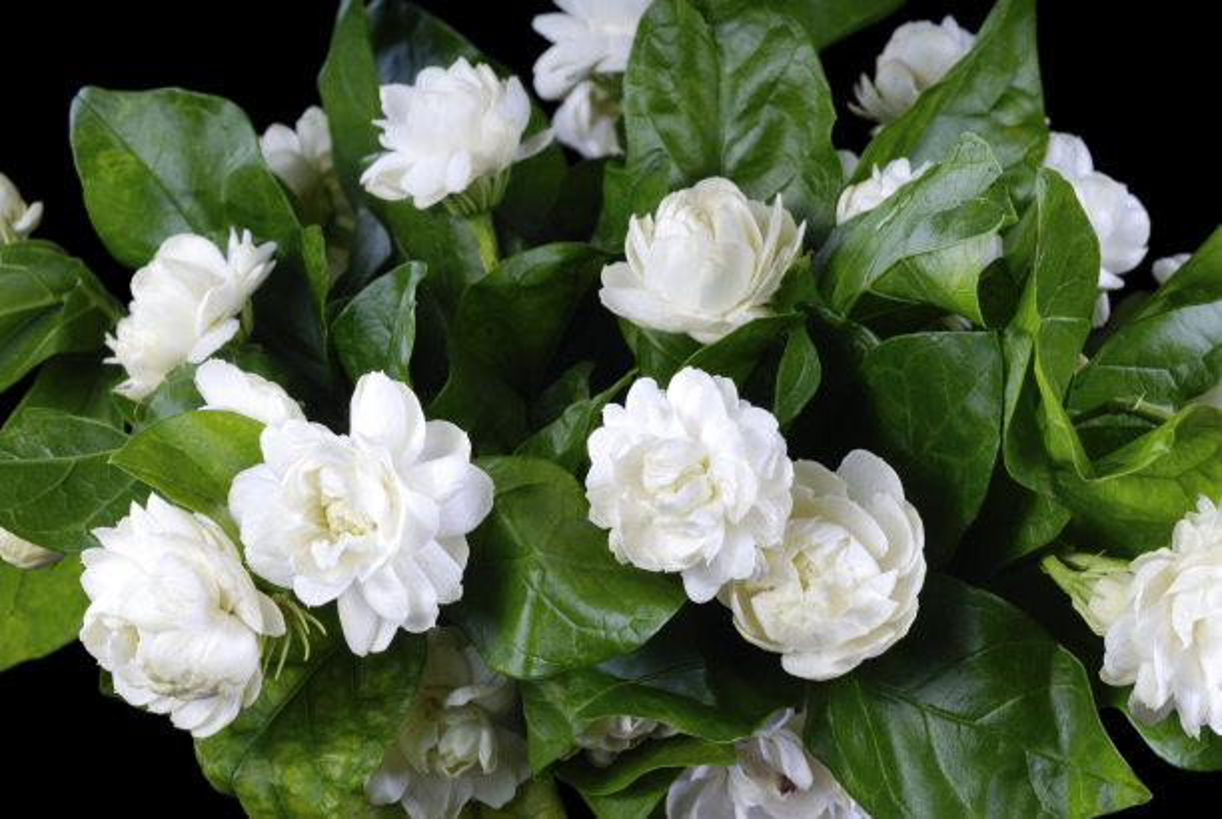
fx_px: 3059
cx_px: 611
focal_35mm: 90
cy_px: 410
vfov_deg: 15.2
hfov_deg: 22.6
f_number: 14
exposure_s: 1/320
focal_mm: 60
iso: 100
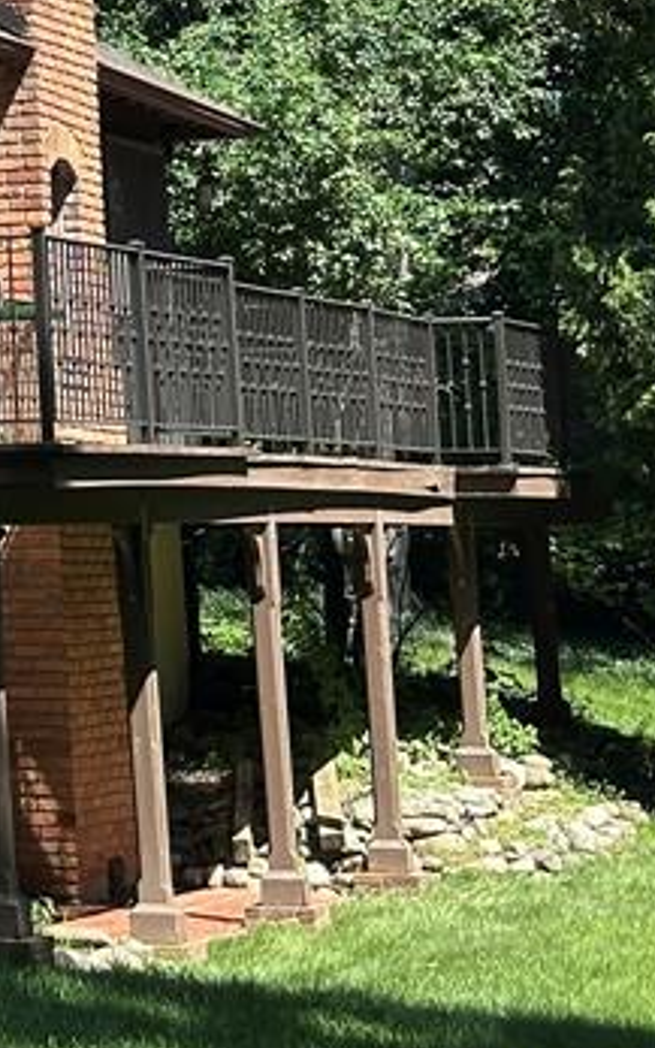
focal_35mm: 150
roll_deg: +0.8
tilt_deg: +8.6
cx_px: -854
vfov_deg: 13.7
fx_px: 4282
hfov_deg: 8.1
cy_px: -15
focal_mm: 6.86
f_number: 1.78
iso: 64
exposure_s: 1/1227
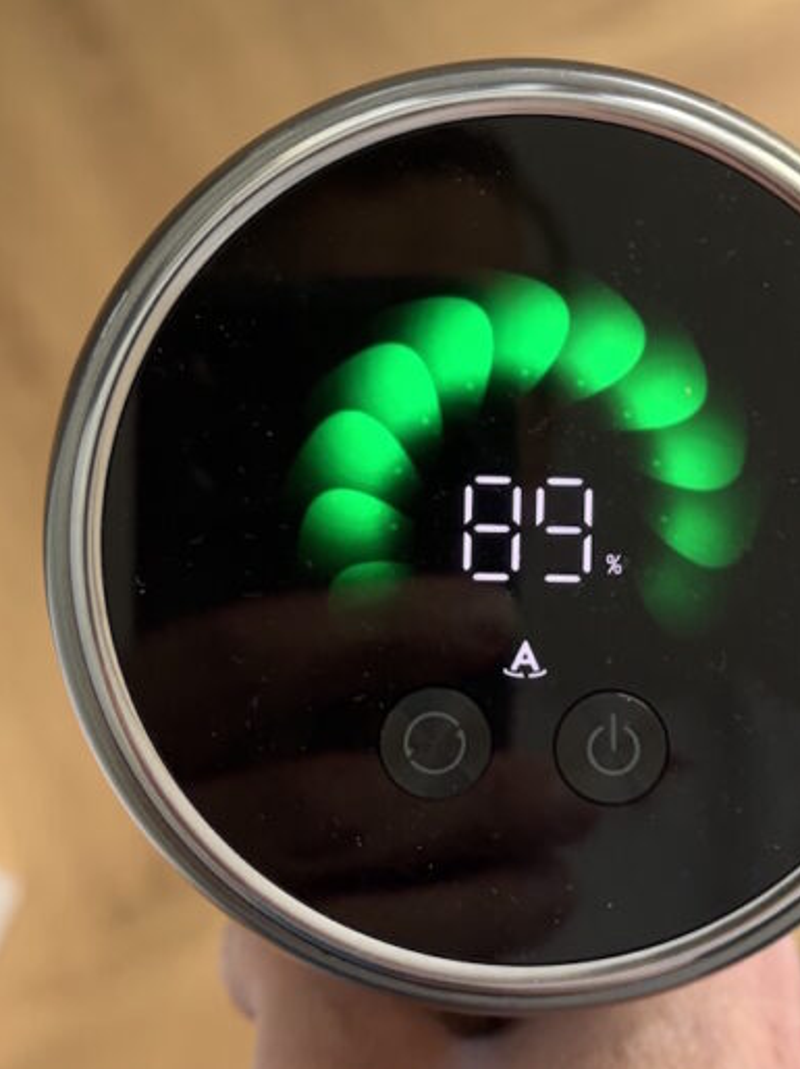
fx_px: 1665
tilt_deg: -67.5
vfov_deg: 35.5
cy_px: 475
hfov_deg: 26.9
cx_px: 495
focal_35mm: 54
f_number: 1.6
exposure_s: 1/60
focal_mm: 5.96
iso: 160
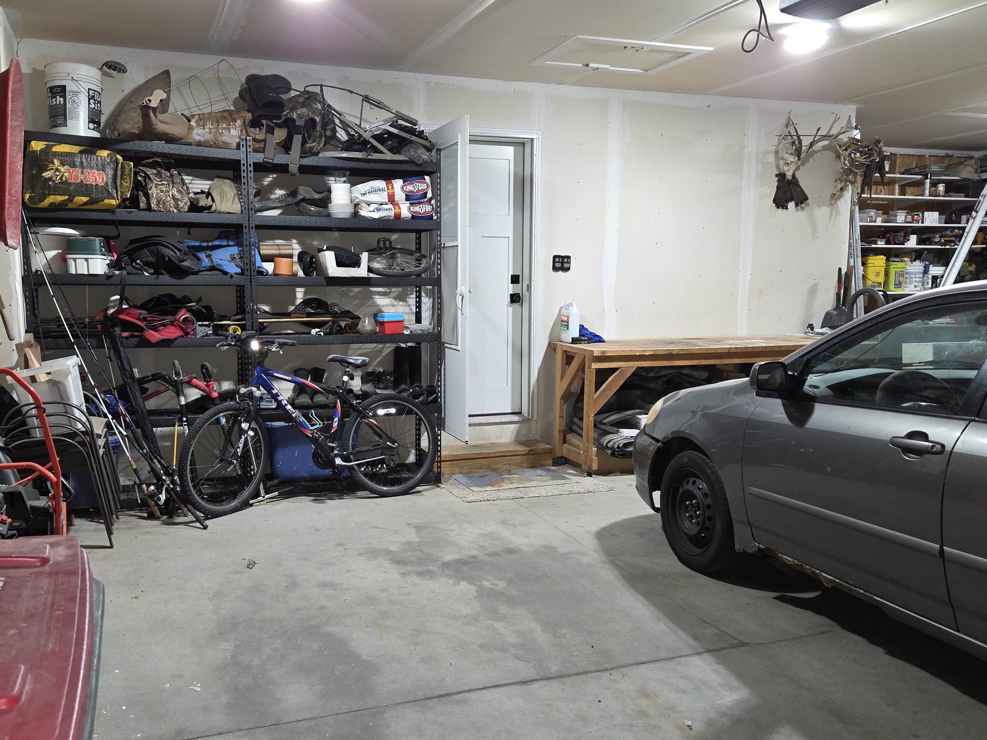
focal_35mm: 31
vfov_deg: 45.4
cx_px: 453
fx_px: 884
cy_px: 394
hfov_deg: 58.3
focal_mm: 5.4
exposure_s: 1/19.6
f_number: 1.8
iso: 125
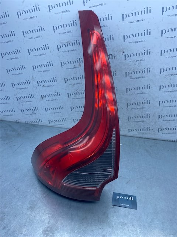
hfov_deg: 53.1
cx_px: 88
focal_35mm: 26
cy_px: 118
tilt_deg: -30.1
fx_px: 177
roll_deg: -1.2
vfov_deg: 67.3
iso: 32
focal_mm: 4.25
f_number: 1.8
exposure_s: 1/957
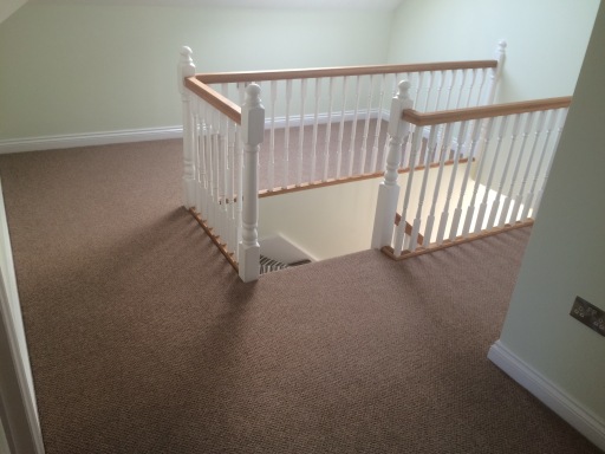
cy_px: 227
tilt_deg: -27.8
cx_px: 302
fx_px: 507
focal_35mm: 29
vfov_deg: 48.2
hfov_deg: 61.7
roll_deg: -3.3
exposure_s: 1/40
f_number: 2.2
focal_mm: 4.15
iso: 40
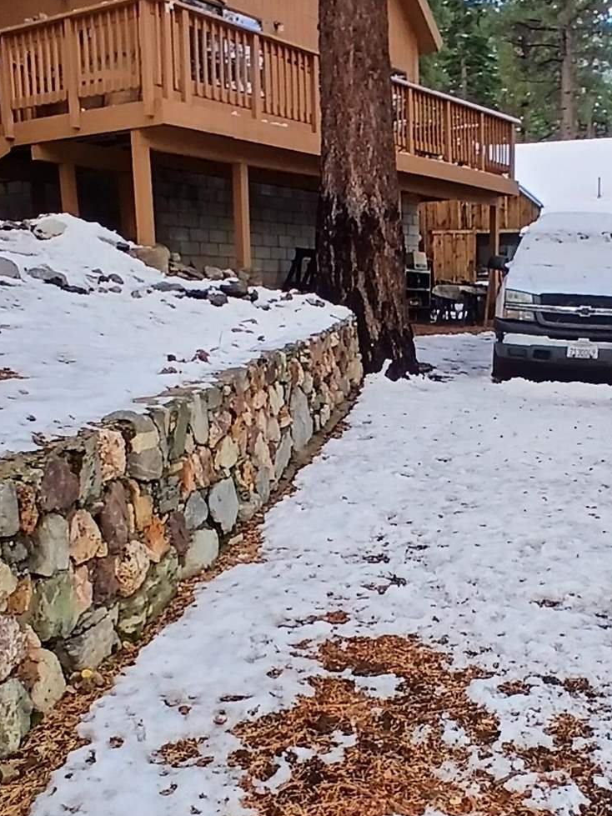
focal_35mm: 40
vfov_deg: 46.7
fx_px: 943
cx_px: 450
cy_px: 451
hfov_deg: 35.3
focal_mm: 1.4
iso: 50
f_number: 2.2
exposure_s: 1/291
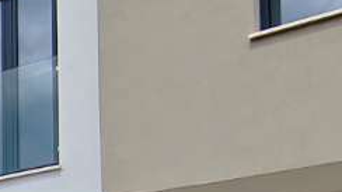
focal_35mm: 87
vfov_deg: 12.6
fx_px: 789
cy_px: 350
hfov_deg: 21.1
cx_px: -154
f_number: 2.2
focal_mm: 2.16
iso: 100
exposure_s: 1/1700
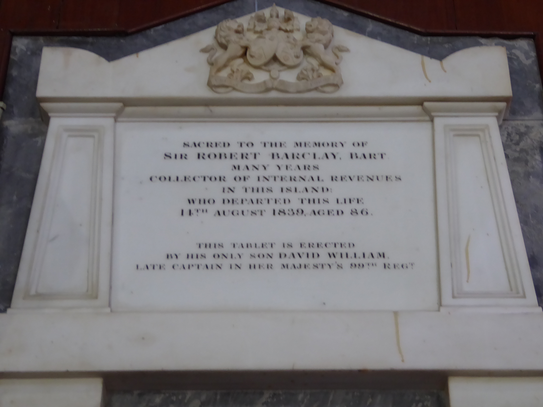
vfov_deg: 17.4
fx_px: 1333
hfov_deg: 23.0
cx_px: 272
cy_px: 204
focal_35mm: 85
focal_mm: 14.1
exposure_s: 1/8
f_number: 4.7
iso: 400
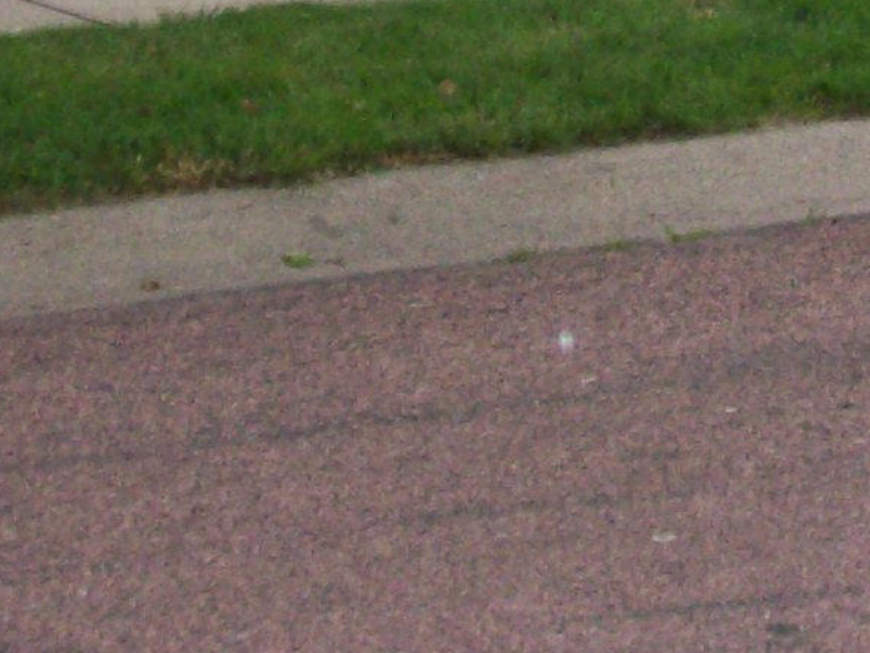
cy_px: -626
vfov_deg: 6.6
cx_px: 944
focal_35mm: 220
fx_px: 5532
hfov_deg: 8.9
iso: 140
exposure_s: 1/83.6
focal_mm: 9.4
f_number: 3.4
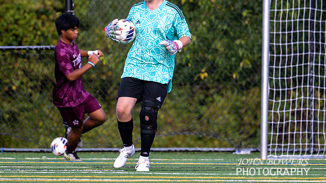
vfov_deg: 1.4
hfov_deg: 2.5
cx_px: 179
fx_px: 7355
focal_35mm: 851
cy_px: 76
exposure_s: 1/1600
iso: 500
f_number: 4.5
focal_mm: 400
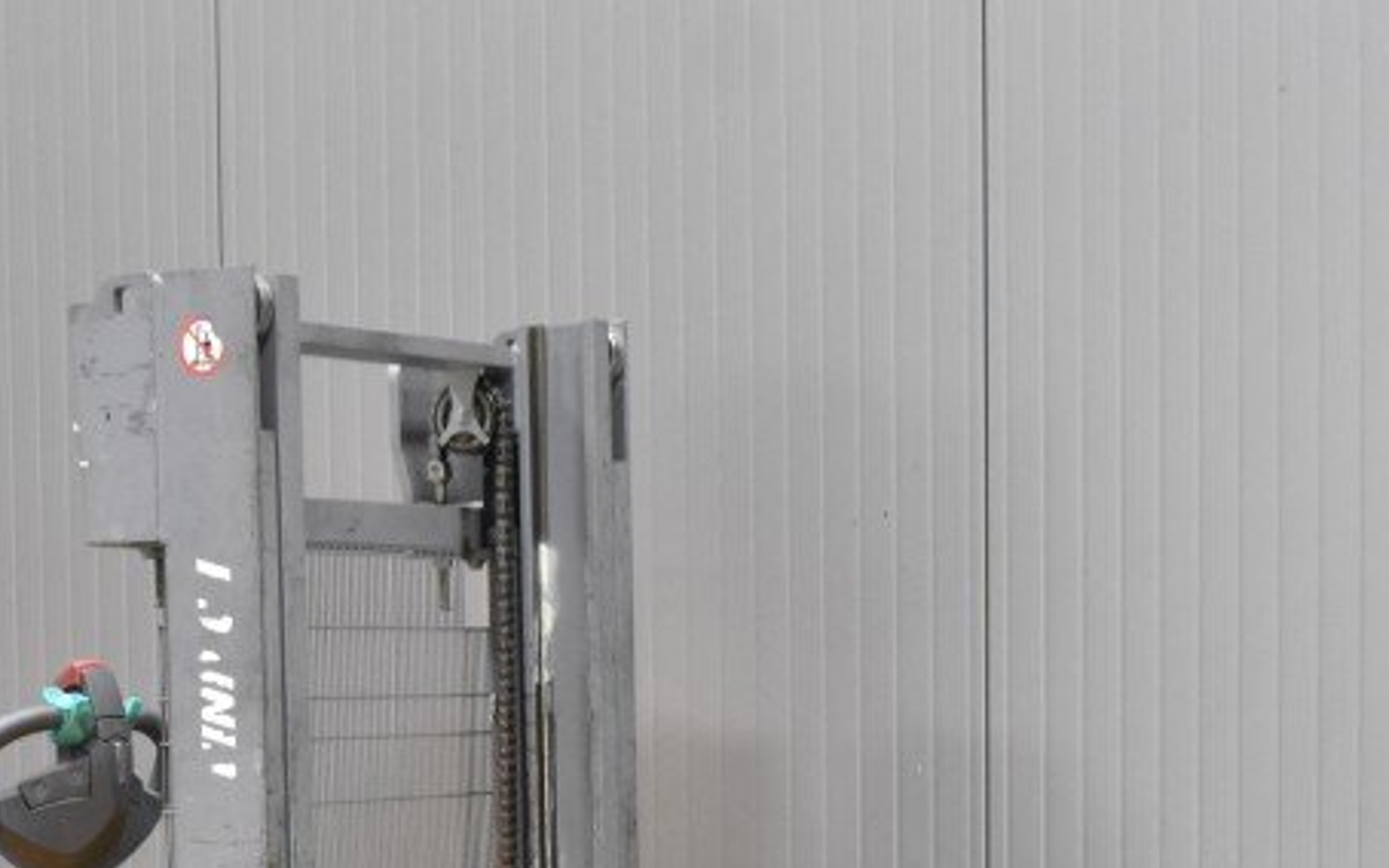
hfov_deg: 21.3
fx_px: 3673
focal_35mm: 97
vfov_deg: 13.1
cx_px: 438
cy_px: 1070
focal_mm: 24
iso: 1600
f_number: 5
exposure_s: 1/30
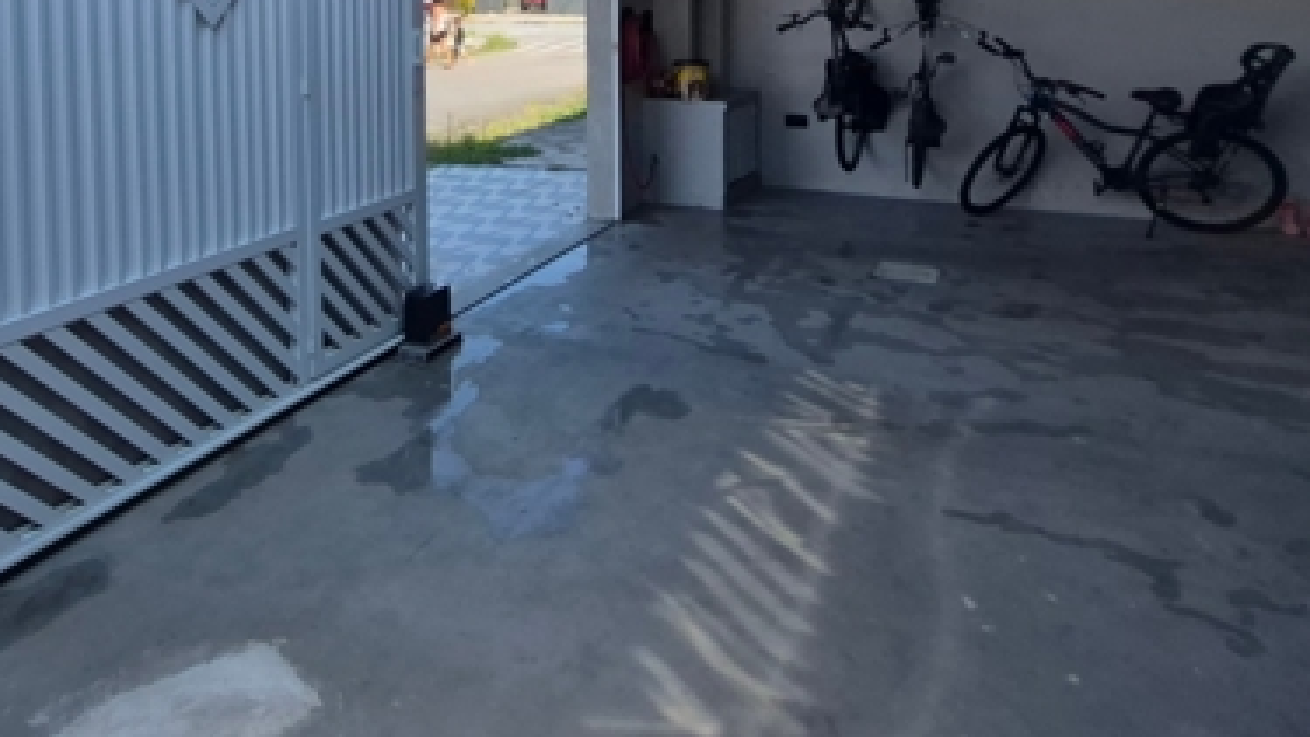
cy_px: 47
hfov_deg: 69.9
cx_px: 442
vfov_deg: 40.4
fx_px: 903
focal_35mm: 26
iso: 40
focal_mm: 1.74
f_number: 2.2
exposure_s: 1/1504
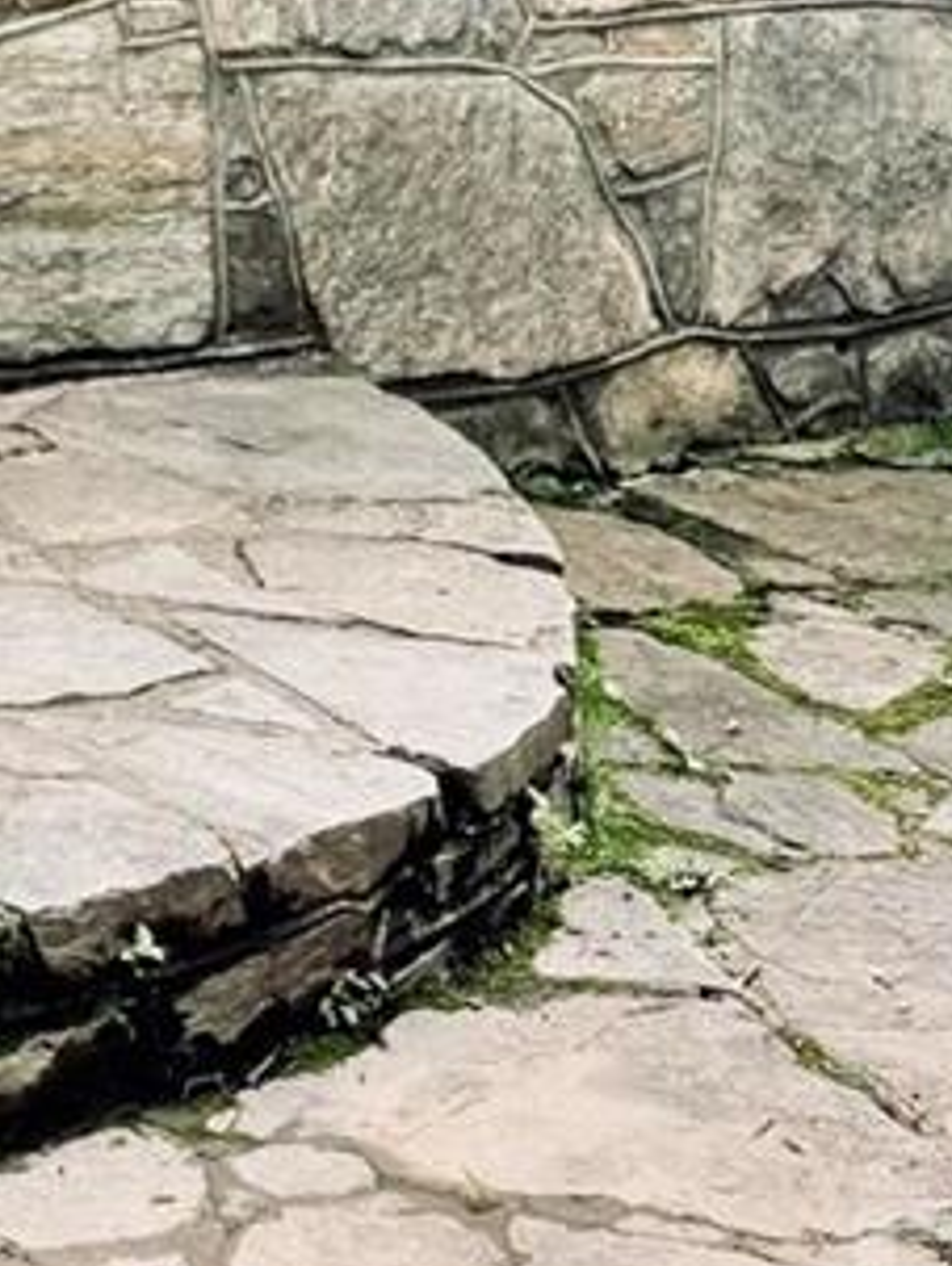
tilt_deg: +8.9
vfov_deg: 13.1
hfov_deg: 11.2
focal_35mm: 122
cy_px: -1555
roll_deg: +0.9
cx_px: -809
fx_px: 4467
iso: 80
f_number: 1.78
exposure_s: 1/535
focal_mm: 6.76
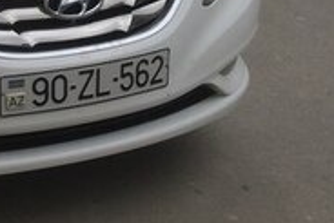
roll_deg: +2.6
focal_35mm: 108
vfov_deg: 12.4
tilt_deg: -14.6
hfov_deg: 17.3
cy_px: -35
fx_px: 1003
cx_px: -151
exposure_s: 1/1282
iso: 32
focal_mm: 4.15
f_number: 2.2
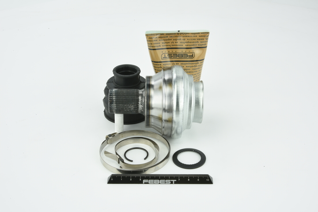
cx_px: 159
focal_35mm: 60
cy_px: 106
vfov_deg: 22.6
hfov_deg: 33.4
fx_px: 530
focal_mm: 60
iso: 64
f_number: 32
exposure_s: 1/2.5
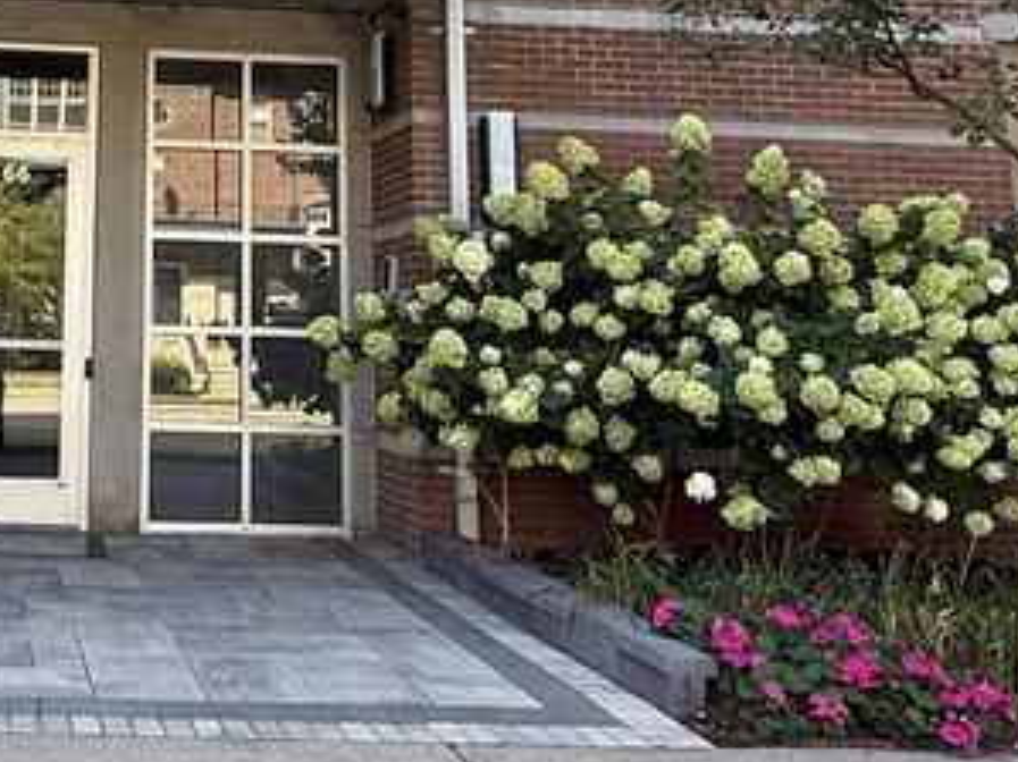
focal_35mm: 48
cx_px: 85
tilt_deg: +14.0
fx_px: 1411
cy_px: 41
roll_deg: -1.5
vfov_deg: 28.7
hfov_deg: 36.9
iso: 50
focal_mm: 2.22
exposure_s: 1/262
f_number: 2.2
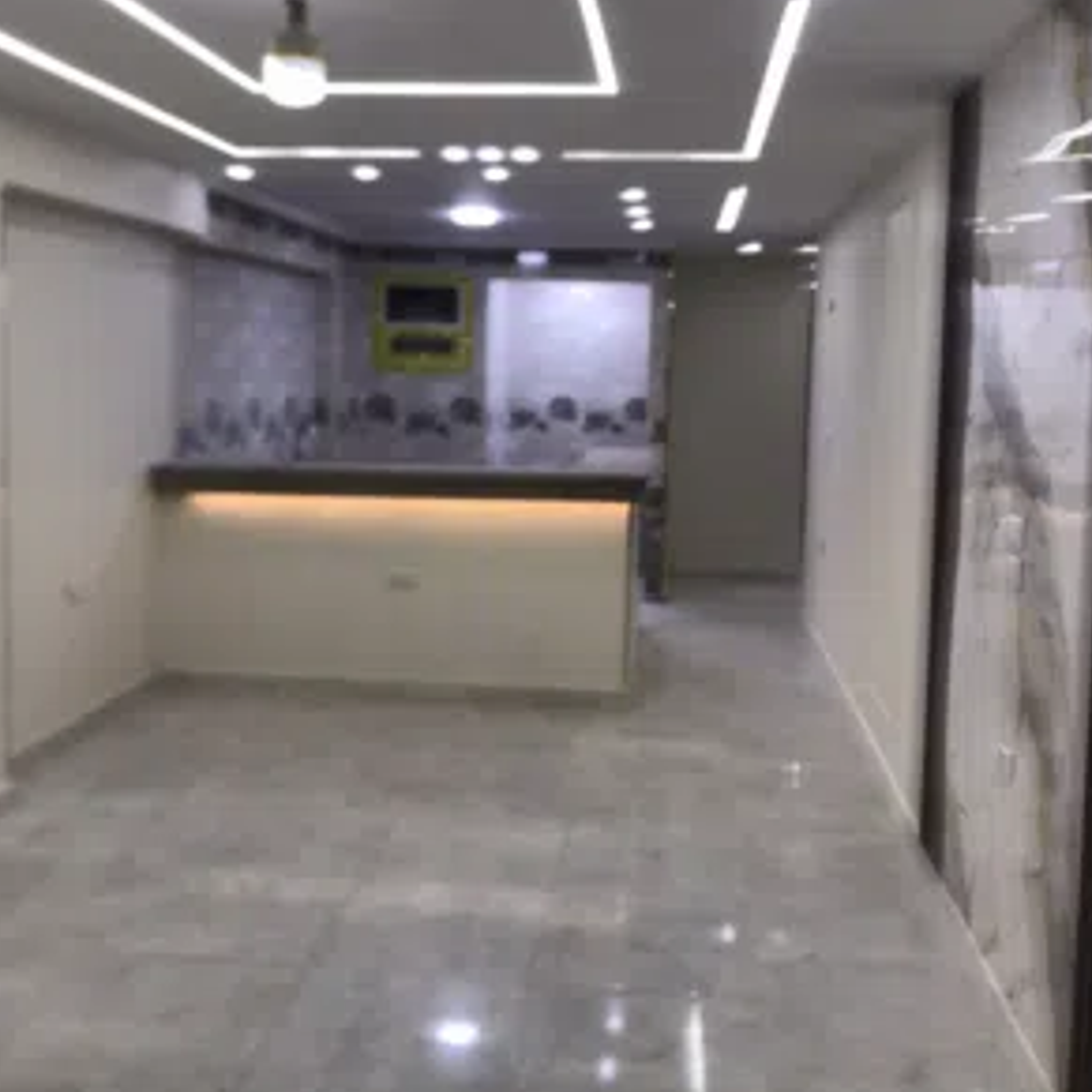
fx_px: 1213
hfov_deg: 48.5
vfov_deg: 48.4
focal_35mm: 34
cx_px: 548
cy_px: 488
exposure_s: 1/50
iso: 25
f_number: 1.8
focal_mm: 3.99
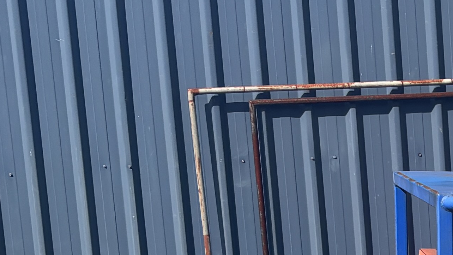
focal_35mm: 126
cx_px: 598
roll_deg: +3.3
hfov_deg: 16.1
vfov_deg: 9.3
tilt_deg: -10.2
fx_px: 1513
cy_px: 404
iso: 50
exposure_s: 1/1721
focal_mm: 5.96
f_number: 1.6
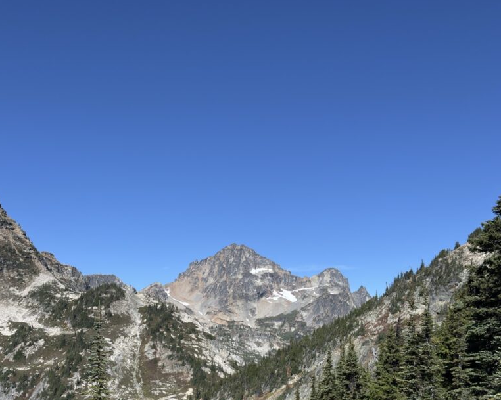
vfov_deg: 34.8
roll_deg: -0.5
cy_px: 303
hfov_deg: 43.8
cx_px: 249
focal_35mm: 42
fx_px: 623
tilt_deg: +5.3
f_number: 1.78
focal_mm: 6.76
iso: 80
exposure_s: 1/3497
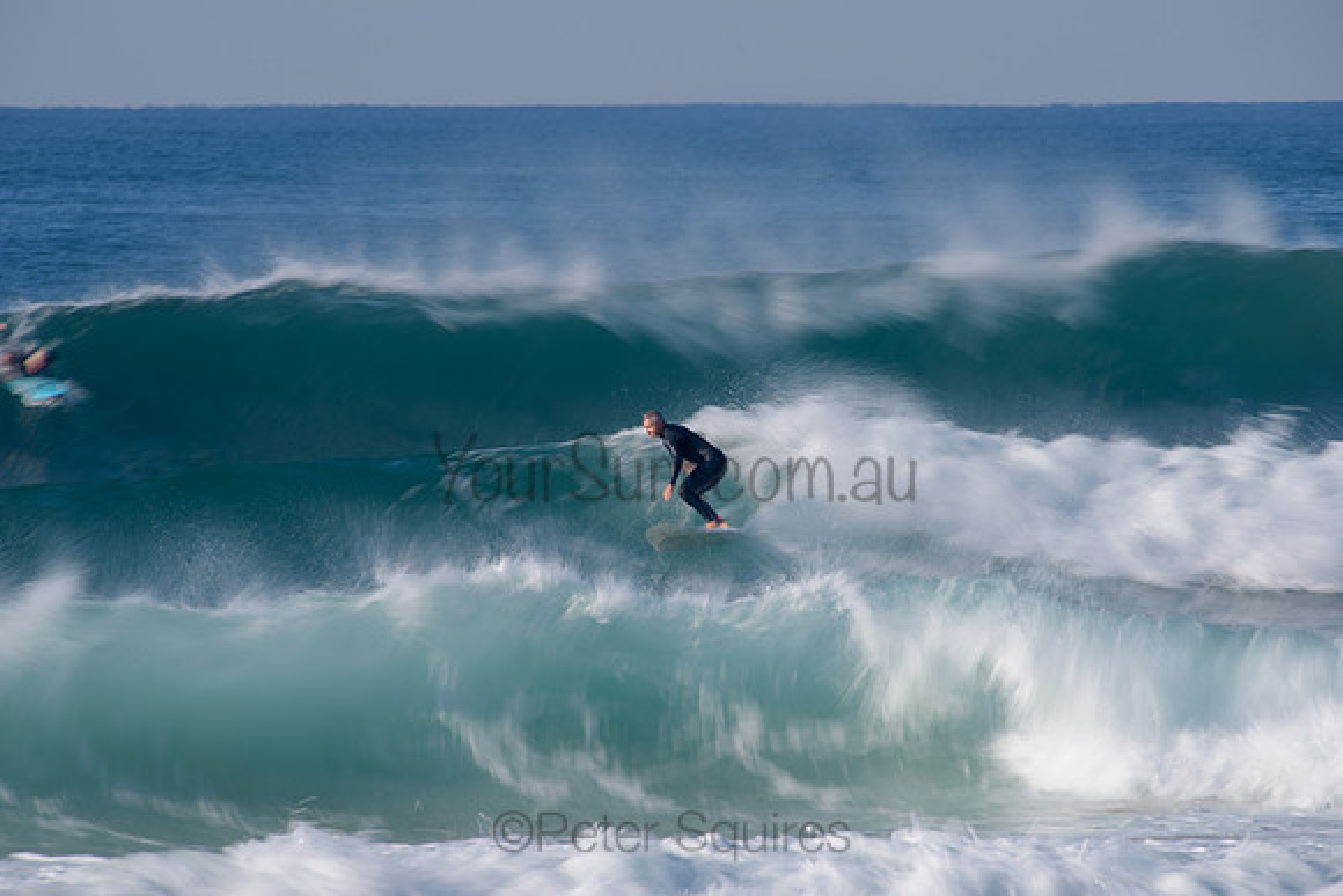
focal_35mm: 500
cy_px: 448
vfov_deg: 2.8
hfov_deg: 4.1
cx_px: 672
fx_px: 18656
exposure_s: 1/13
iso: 31
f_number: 14
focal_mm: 500
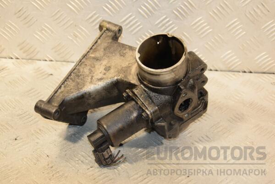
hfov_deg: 27.0
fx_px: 573
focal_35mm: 75
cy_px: 92
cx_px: 138
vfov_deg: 18.2
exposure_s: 1/125
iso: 800
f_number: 5.6
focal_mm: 50
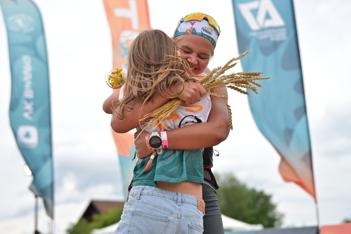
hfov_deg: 32.3
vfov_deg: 21.9
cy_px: 106
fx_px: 605
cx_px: 153
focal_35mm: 62
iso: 200
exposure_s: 1/1000
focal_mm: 54
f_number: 2.5
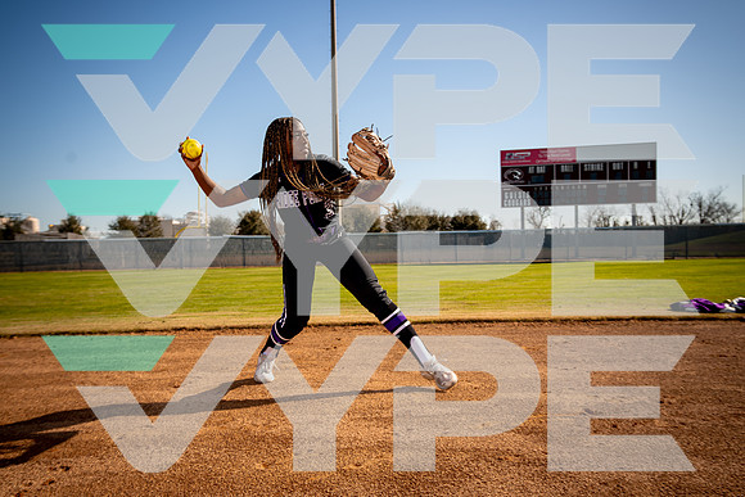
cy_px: 248
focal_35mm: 33
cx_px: 372
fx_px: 683
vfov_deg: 40.0
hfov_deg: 57.2
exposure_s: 1/250
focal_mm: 33
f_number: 5.6
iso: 100
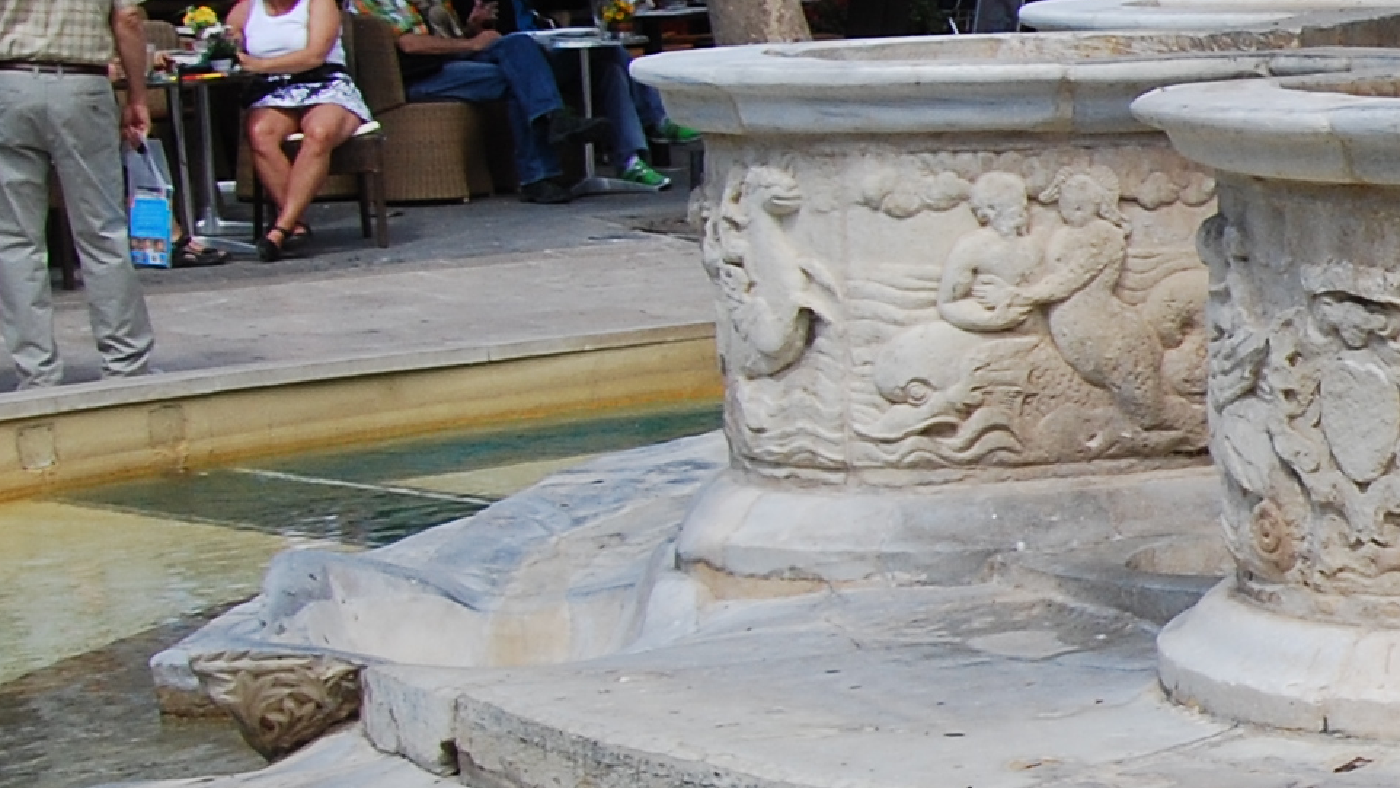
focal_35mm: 114
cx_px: 2347
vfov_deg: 10.6
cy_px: 494
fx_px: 4232
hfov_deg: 16.4
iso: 200
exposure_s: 1/200
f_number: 10
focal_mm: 18
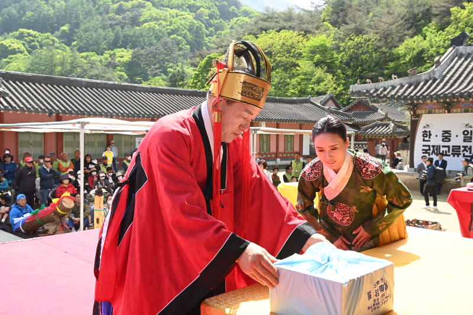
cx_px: 236
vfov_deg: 35.0
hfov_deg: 50.7
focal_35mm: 38
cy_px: 158
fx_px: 499
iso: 500
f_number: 10
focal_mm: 38
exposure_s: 1/250
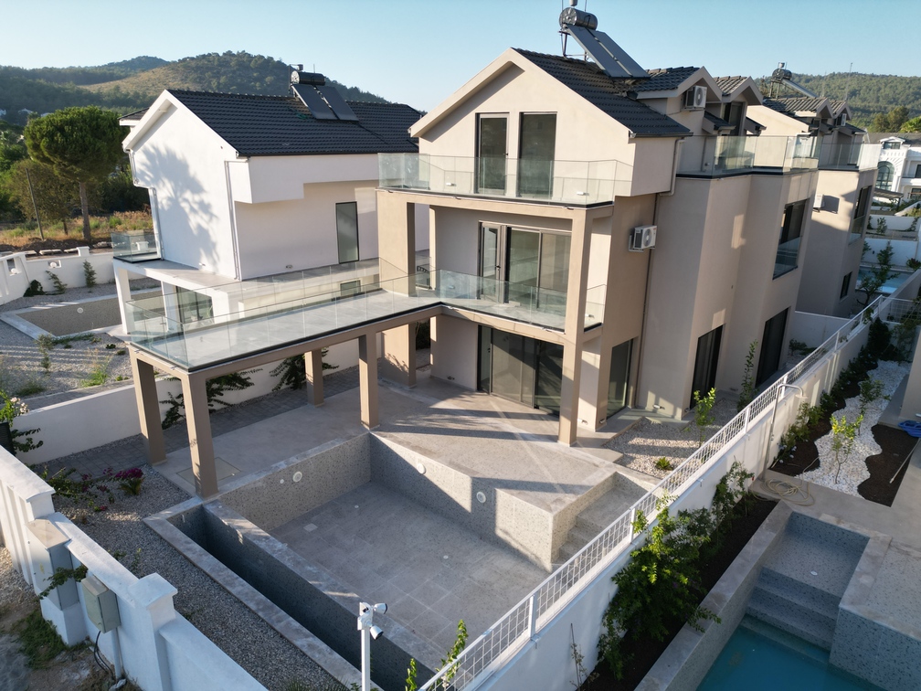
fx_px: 639
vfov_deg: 56.8
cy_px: 346
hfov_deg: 71.6
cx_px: 460
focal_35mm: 24
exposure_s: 1/1500
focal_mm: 6.72
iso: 200
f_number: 1.7
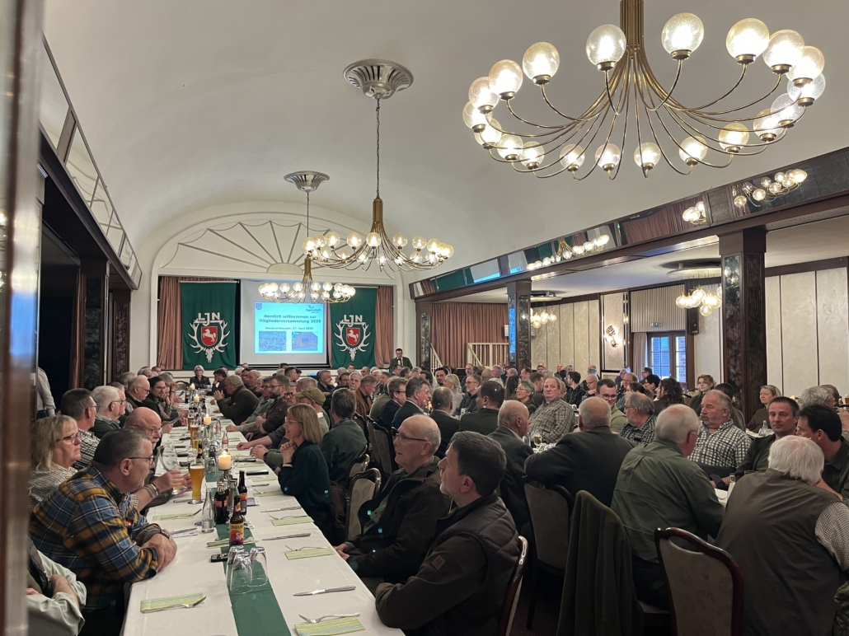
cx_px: 424
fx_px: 638
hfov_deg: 67.3
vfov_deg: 53.0
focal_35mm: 26
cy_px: 318
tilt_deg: +3.1
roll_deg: +0.1
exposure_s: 1/50
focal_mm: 5.1
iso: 200
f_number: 1.6
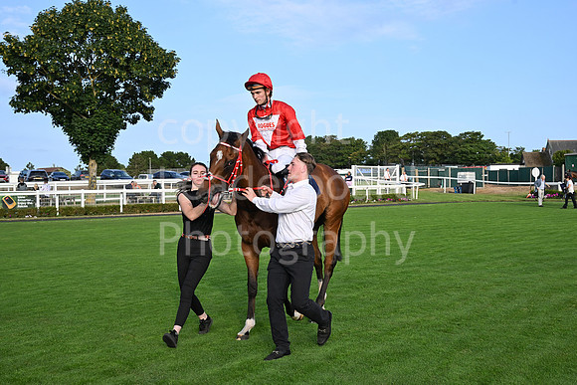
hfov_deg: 47.4
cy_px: 192
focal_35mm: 41
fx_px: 657
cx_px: 288
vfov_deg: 32.6
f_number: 7.1
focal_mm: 41
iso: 500
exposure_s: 1/1000
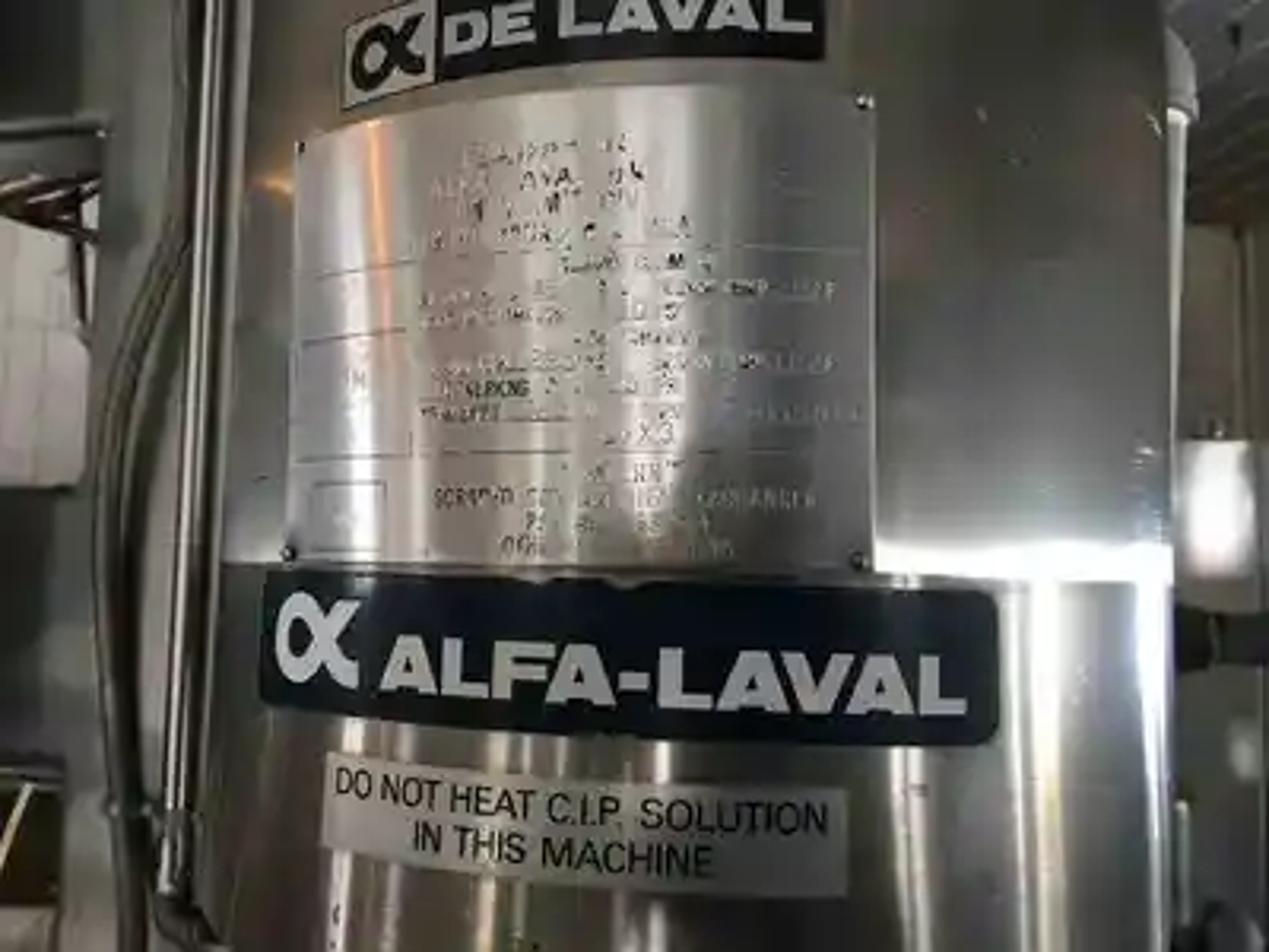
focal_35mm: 29
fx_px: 1063
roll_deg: -2.0
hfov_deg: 61.7
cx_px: 634
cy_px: 476
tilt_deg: +5.6
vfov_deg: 48.2
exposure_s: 1/30
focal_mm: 4.15
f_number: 2.2
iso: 50
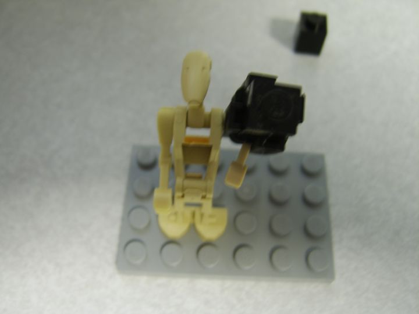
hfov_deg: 58.4
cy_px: 157
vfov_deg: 45.4
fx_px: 375
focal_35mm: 31
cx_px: 210
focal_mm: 8.13
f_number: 2.7
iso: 71
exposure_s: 1/4
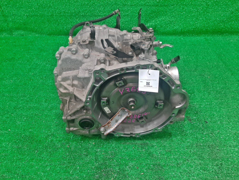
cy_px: 90
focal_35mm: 26
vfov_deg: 53.1
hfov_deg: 67.3
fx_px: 180
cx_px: 120
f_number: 1.7
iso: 118
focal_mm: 3.93
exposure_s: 1/50
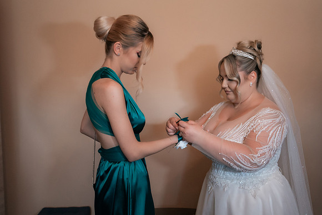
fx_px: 321
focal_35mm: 36
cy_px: 101
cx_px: 167
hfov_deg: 53.3
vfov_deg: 37.0
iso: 1600
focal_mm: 30
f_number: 2.8
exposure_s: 1/320
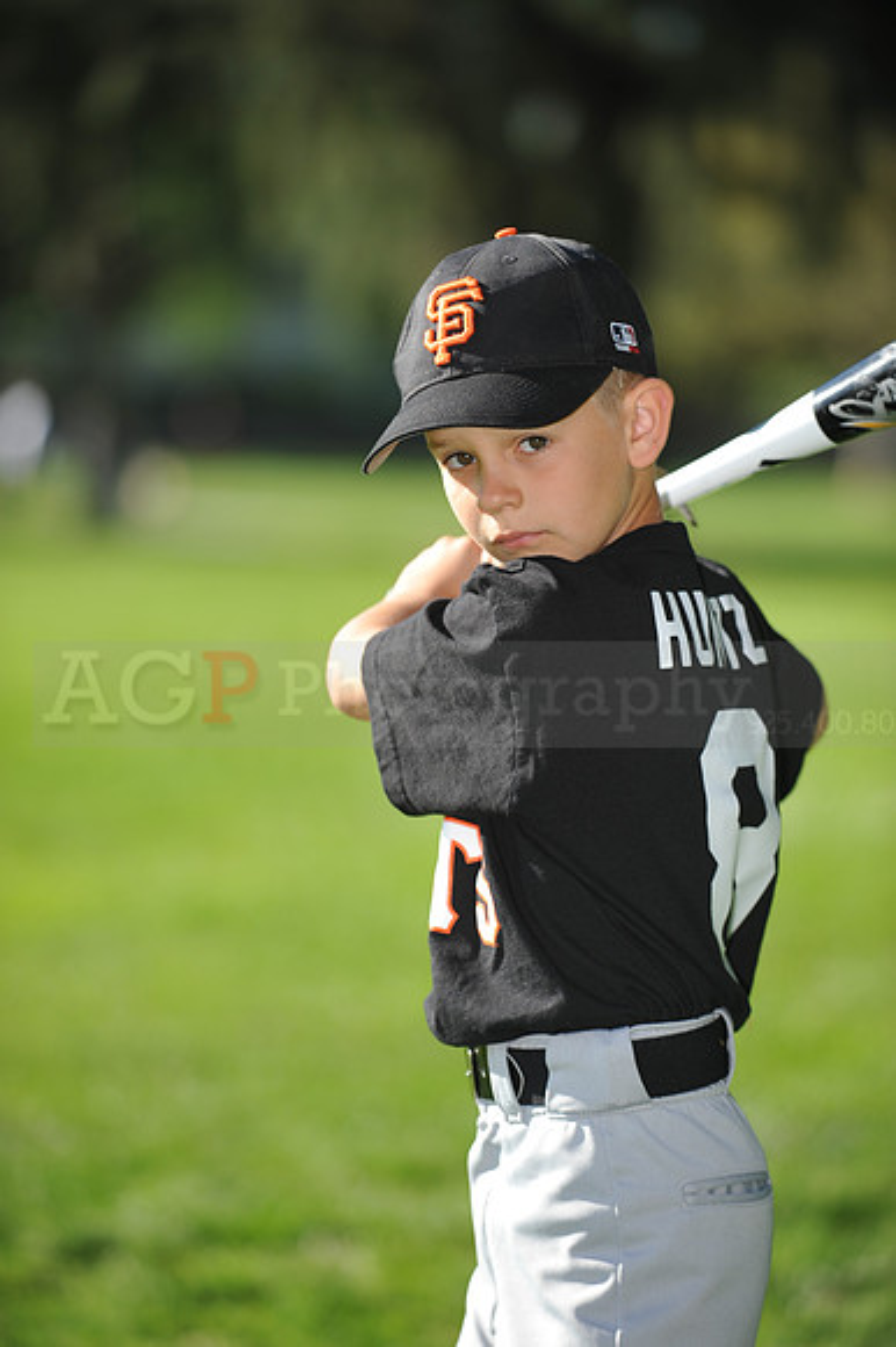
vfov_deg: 12.5
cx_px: 448
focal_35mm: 165
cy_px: 674
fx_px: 6167
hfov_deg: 8.3
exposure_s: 1/1000
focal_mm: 165
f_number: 4
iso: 200
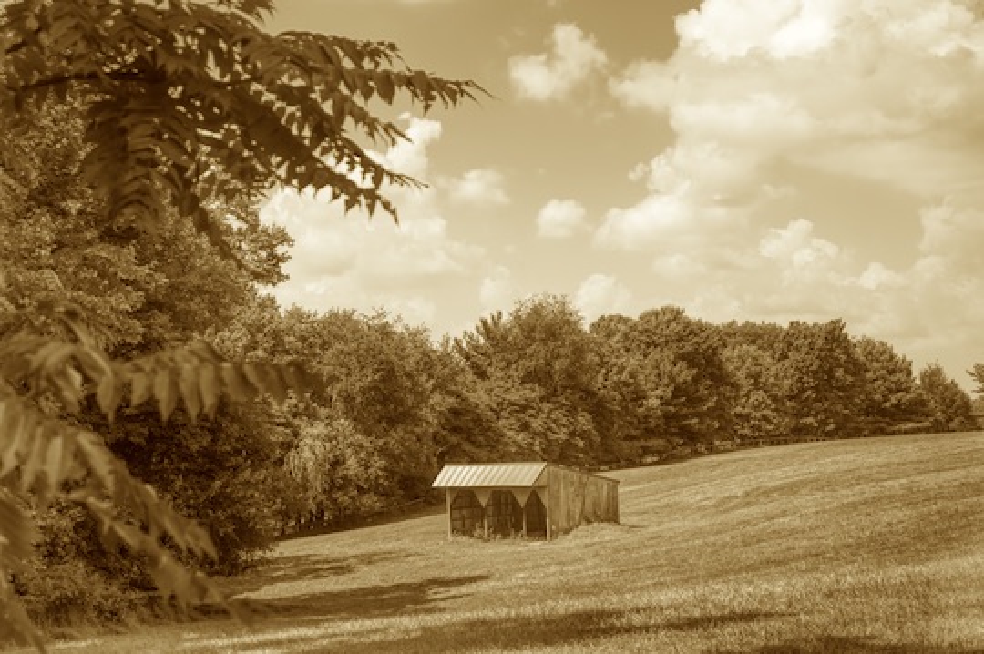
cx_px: 492
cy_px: 327
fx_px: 1502
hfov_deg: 36.3
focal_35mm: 55
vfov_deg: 24.6
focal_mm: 55
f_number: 6.7
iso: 400
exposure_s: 1/350
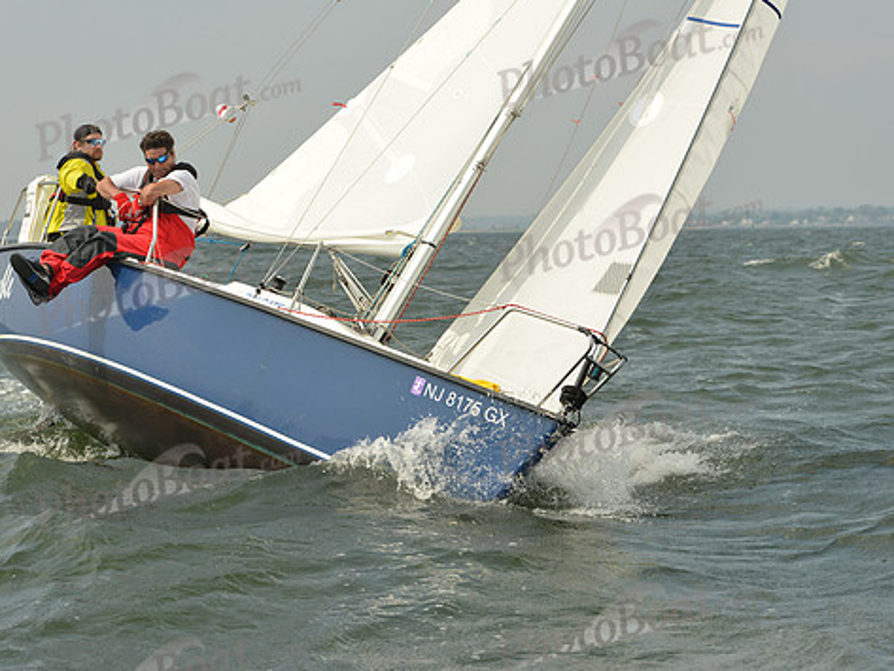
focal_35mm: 118
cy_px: 358
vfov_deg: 12.6
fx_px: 3048
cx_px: 401
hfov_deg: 16.7
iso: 320
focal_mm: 100
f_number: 9
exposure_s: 1/1250
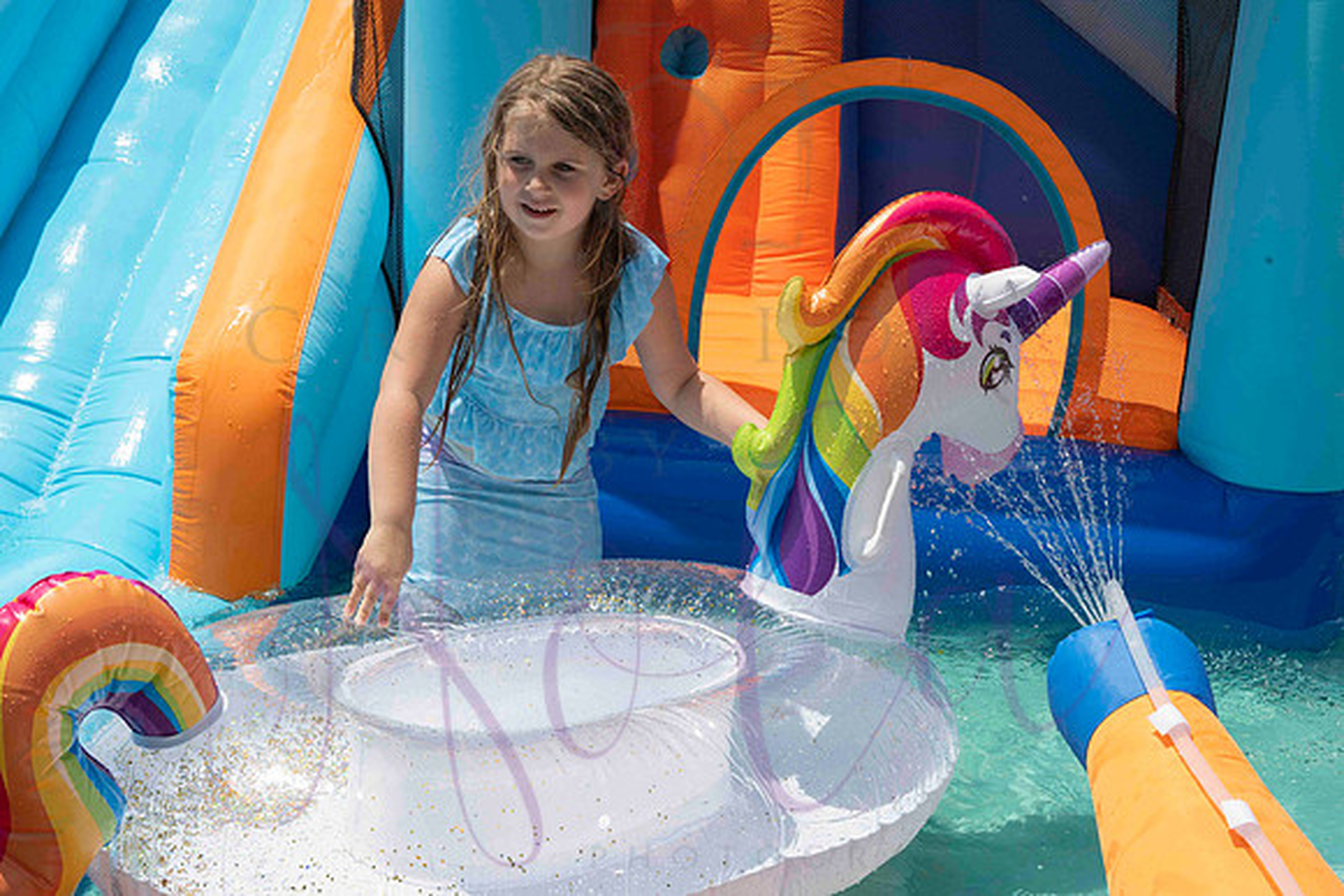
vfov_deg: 28.1
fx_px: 1791
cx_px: 672
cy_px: 459
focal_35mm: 48
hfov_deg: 41.1
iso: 400
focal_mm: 46
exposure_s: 1/400
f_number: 16
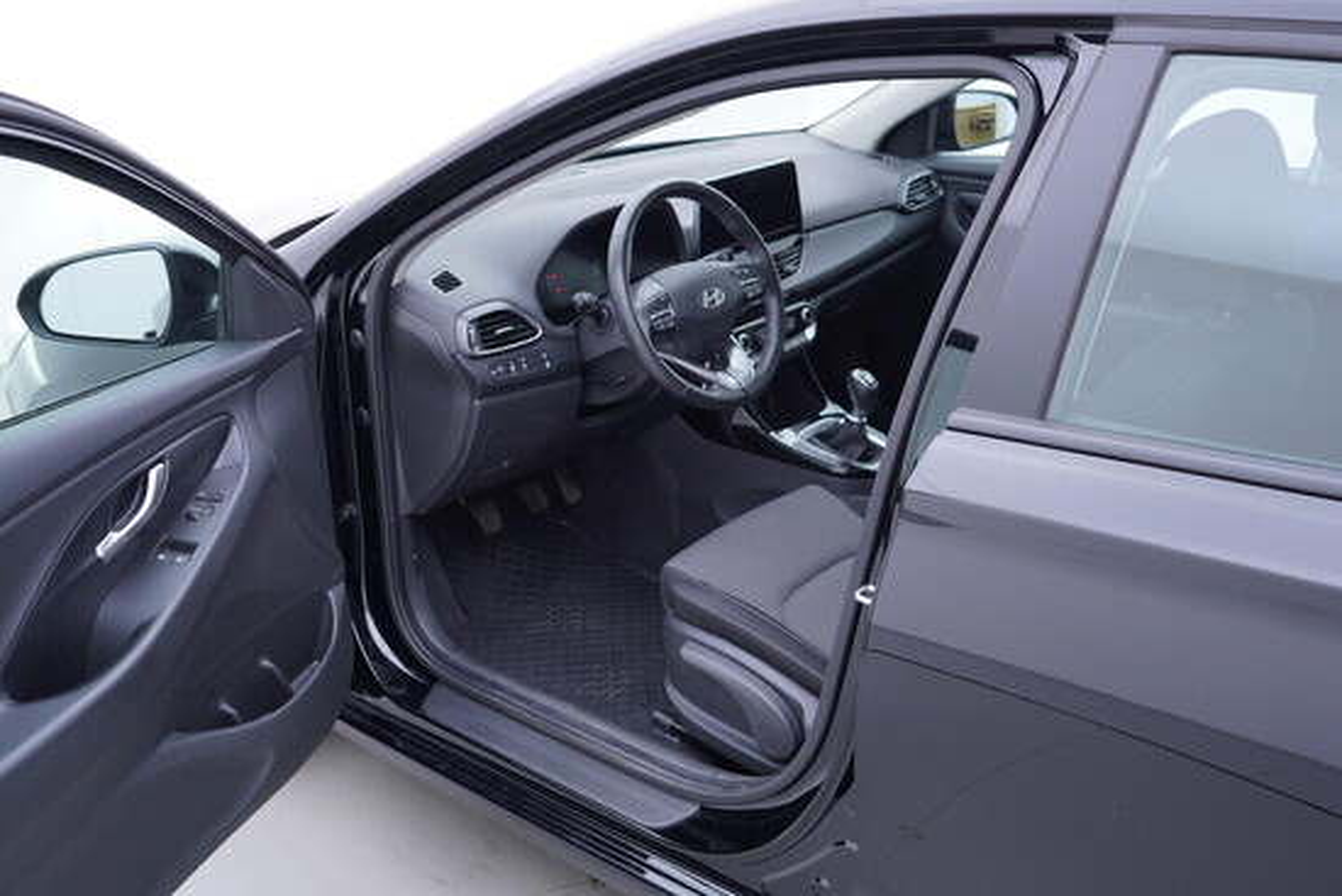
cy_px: 448
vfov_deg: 36.9
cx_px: 671
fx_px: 1342
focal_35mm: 36
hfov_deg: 53.1
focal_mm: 24
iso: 160
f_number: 2.8
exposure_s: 1/40
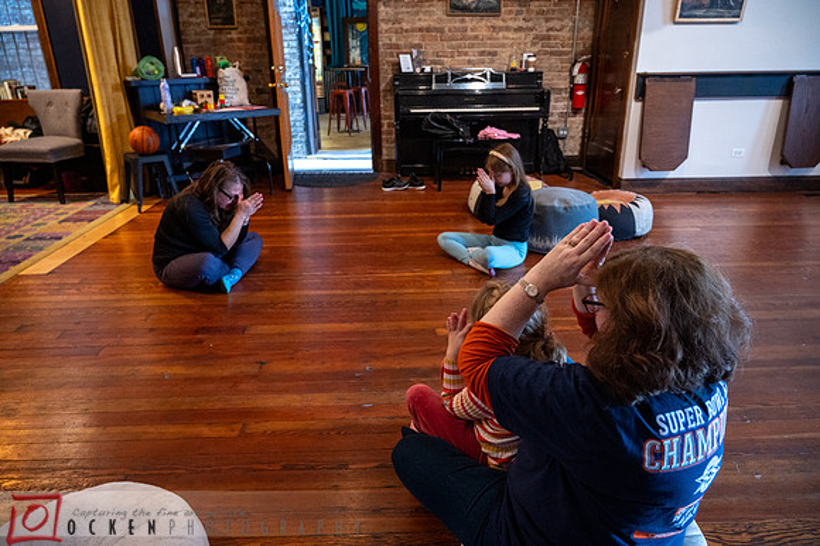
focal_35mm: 24
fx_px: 546
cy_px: 273
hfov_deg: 73.8
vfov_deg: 53.1
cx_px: 410
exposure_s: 1/50
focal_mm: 24
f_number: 4
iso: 3200
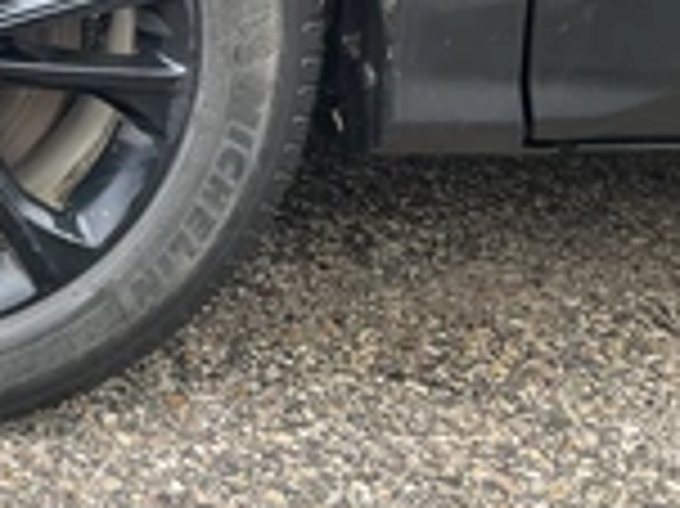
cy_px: -54
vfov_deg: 18.4
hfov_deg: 23.5
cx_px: -104
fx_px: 1511
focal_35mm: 77
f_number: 1.8
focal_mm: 3
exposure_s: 1/122
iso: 40
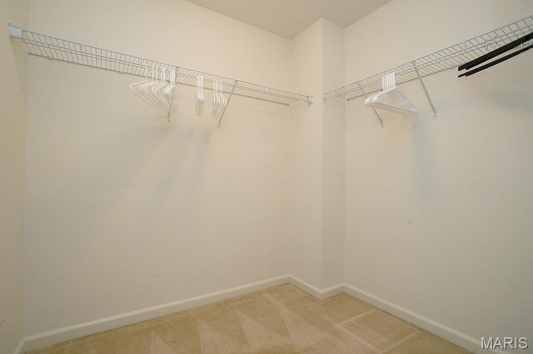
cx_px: 266
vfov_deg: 71.9
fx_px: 244
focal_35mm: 16
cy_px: 177
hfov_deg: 95.1
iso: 400
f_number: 4.5
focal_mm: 11
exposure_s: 1/60
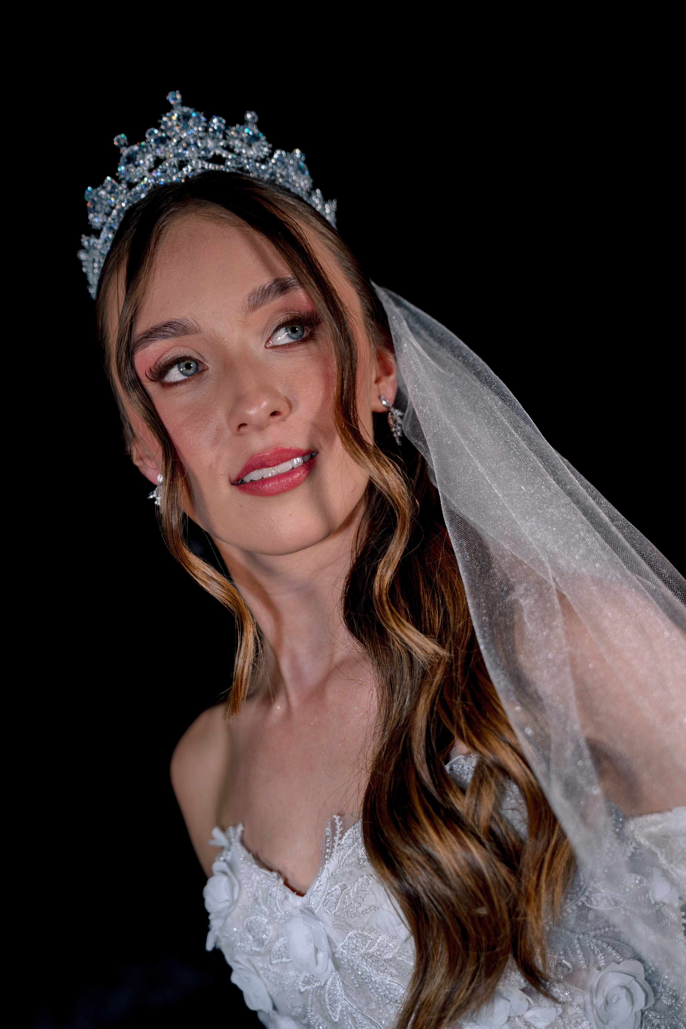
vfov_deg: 41.9
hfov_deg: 28.6
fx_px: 1343
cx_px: 343
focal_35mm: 47
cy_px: 514
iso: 125
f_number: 2.8
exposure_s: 1/250
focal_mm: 47
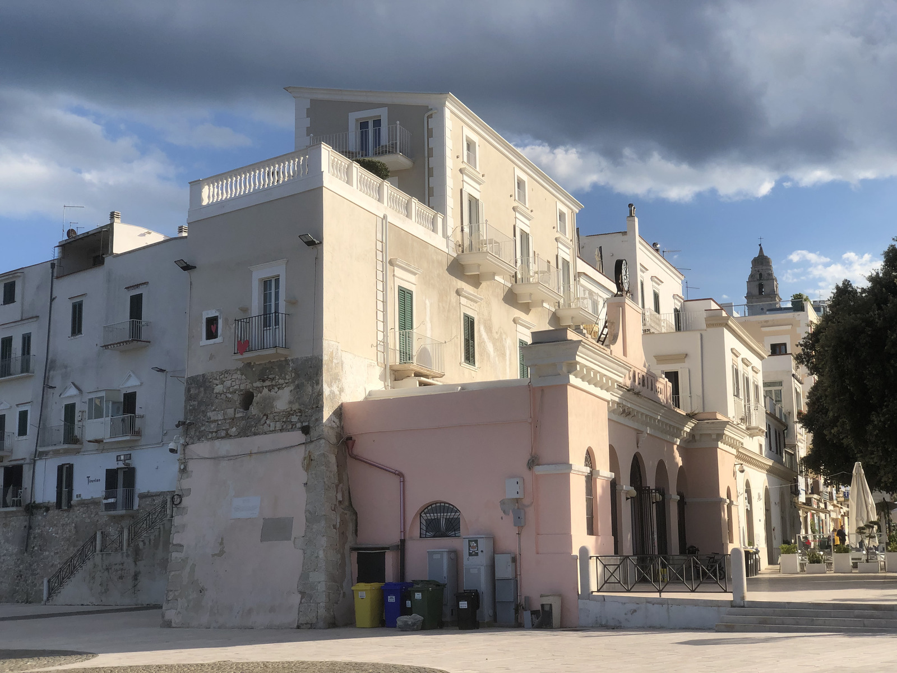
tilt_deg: +9.7
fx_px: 1347
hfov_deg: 36.8
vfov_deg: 28.0
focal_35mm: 52
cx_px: 448
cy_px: 336
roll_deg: +1.5
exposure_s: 1/1297
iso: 16
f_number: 2.4
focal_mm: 6
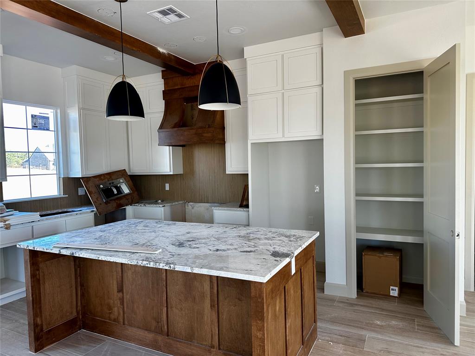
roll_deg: +0.8
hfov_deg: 71.6
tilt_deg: -3.0
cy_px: 178
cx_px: 238
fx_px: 329
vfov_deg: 56.8
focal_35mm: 24
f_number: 1.78
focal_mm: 6.86
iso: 80
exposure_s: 1/121
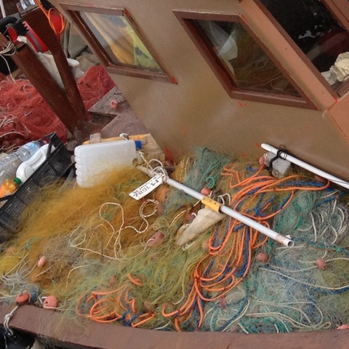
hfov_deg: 14.5
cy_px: 40
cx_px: 447
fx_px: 1312
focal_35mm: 115
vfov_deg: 15.0
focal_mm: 4.28
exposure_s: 1/30
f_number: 2.4
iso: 64
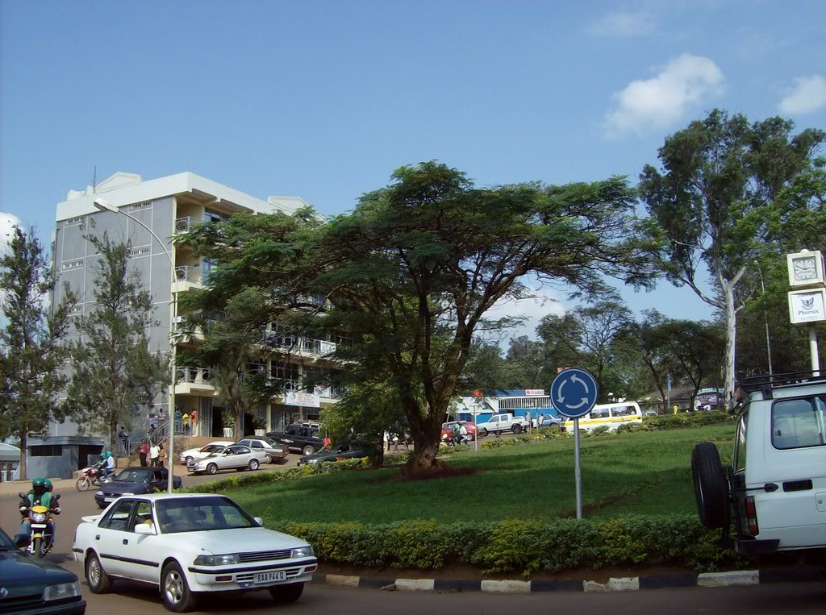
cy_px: 308
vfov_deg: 39.5
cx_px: 413
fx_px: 857
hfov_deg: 51.5
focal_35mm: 36
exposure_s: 1/768
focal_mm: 6
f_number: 4.7
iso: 100
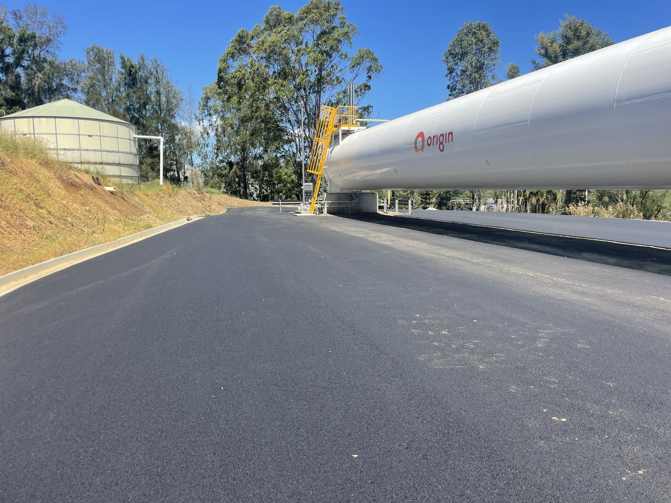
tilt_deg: -6.5
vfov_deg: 53.1
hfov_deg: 67.3
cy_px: 252
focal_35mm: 26
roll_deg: -0.3
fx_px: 504
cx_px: 336
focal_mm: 4.2
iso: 32
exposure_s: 1/2304
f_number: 1.6
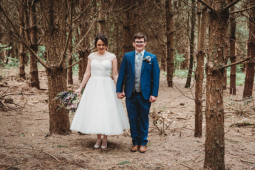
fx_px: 390
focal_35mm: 55
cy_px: 85
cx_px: 128
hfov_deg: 36.2
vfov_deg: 24.6
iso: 800
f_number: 3.5
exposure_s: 1/200
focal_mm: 55
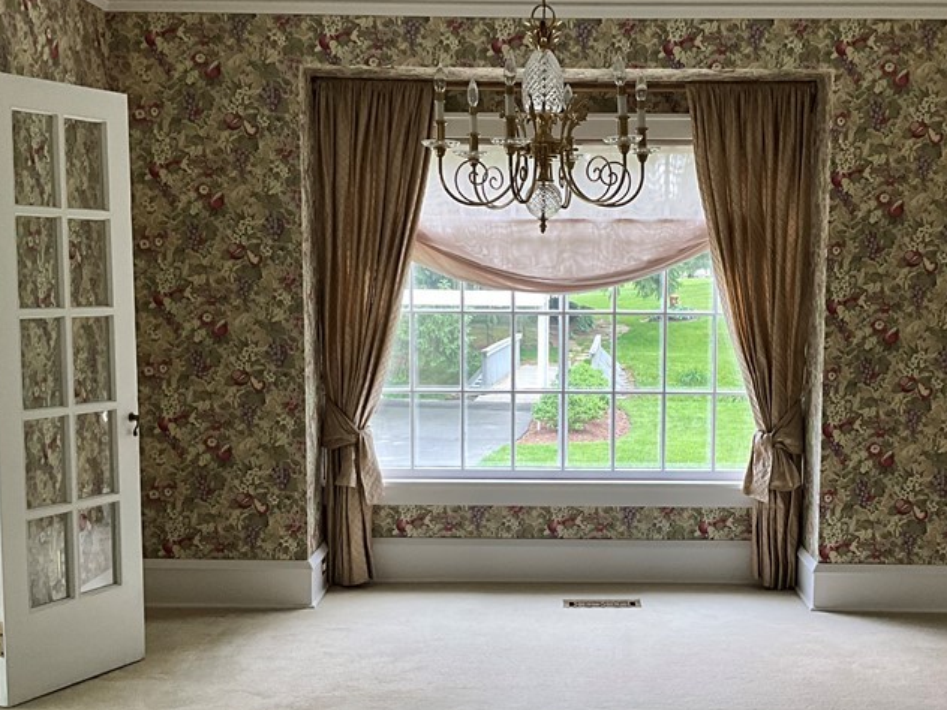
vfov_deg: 30.8
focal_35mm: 47
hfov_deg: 40.3
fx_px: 1286
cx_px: 565
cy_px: 418
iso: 80
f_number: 1.8
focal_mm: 3
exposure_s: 1/60
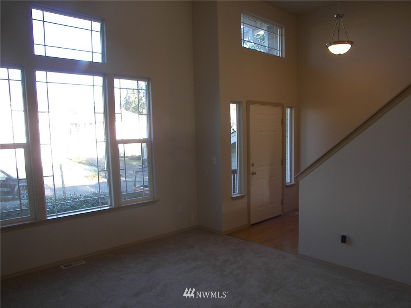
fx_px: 427
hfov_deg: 51.4
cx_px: 206
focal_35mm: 36
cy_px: 154
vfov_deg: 39.7
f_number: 2.8
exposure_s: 1/40
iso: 50
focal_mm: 6
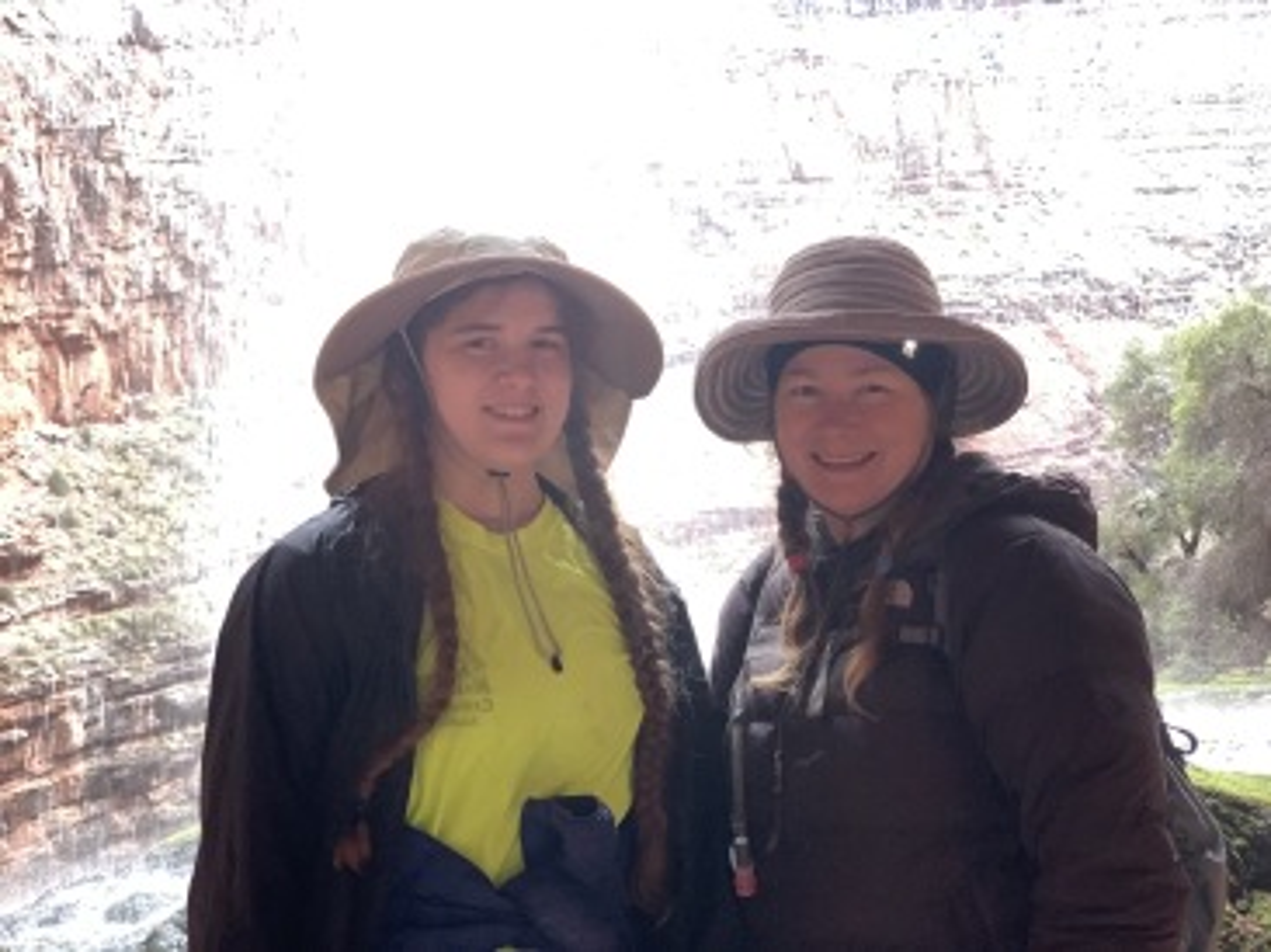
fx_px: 1908
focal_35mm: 52
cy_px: 476
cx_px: 636
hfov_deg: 36.8
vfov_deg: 28.0
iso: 125
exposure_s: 1/122
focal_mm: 6
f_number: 2.4
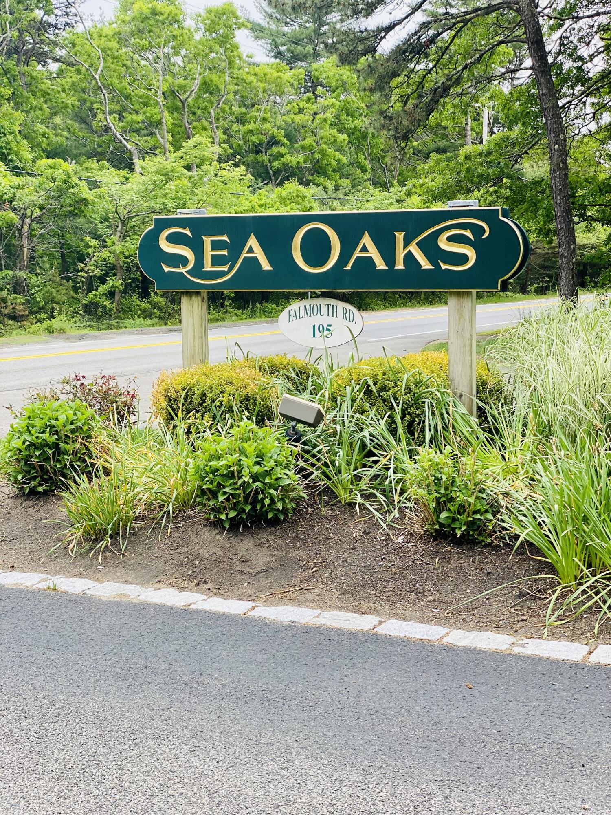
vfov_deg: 36.8
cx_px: 306
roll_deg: -0.1
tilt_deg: -5.5
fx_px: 1224
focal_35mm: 52
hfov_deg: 28.0
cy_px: 408
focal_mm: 6
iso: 20
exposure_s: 1/333
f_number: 2
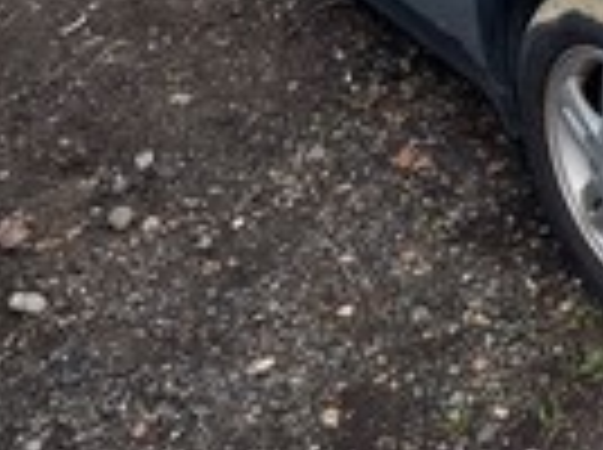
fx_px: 1182
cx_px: 752
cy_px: -90
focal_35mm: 68
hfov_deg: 25.3
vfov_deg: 20.2
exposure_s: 1/1062
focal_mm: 4.2
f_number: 1.6
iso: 32
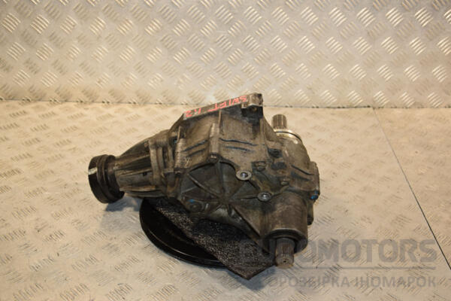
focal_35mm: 48
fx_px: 601
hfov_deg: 41.1
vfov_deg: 28.1
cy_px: 150
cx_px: 226
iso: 800
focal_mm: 32
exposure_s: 1/200
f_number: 5
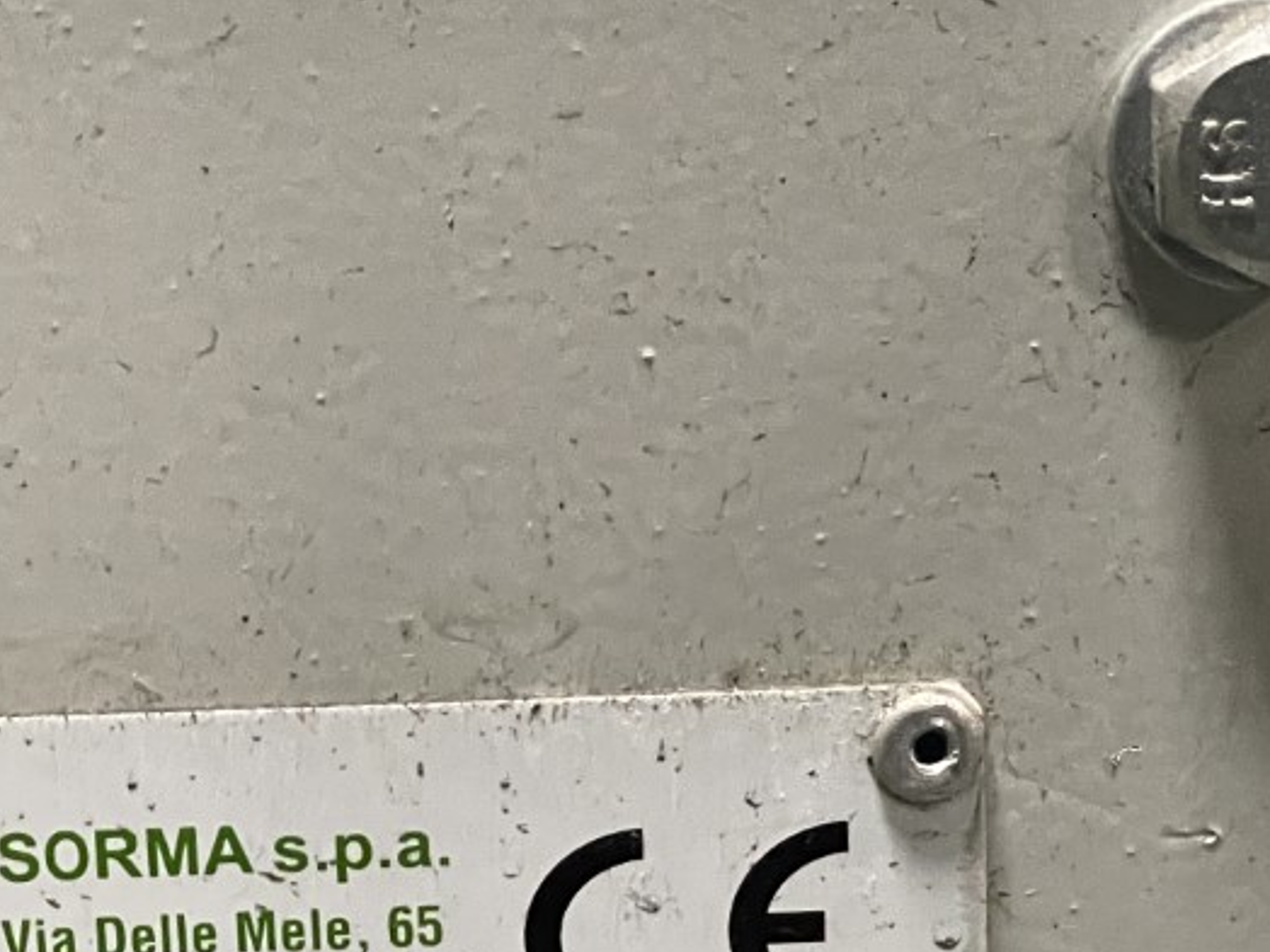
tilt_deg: -19.2
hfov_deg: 13.8
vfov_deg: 10.3
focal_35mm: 143
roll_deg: +1.1
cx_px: 906
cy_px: 954
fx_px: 5246
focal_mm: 6
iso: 800
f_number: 2
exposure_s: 1/40
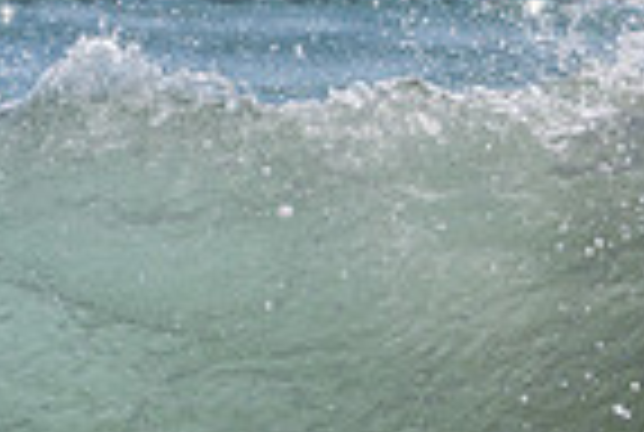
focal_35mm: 1578
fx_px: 28287
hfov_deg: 1.3
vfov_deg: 0.9
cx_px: 282
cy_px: -132
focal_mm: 320
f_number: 5.6
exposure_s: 1/2000
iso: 90
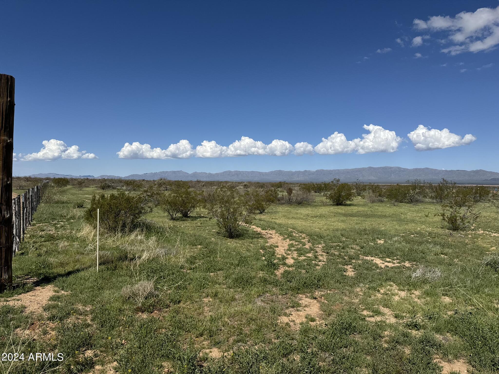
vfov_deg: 56.8
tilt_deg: -2.2
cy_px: 187
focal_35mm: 24
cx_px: 250
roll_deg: -0.5
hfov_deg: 71.6
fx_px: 346
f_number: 1.78
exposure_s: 1/9009
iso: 80
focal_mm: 6.86
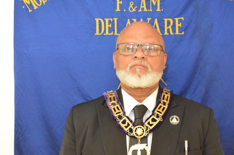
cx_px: 131
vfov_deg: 27.3
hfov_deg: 40.4
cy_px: 59
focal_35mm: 49
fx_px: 318
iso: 3200
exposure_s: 1/60
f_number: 4.5
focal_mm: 24
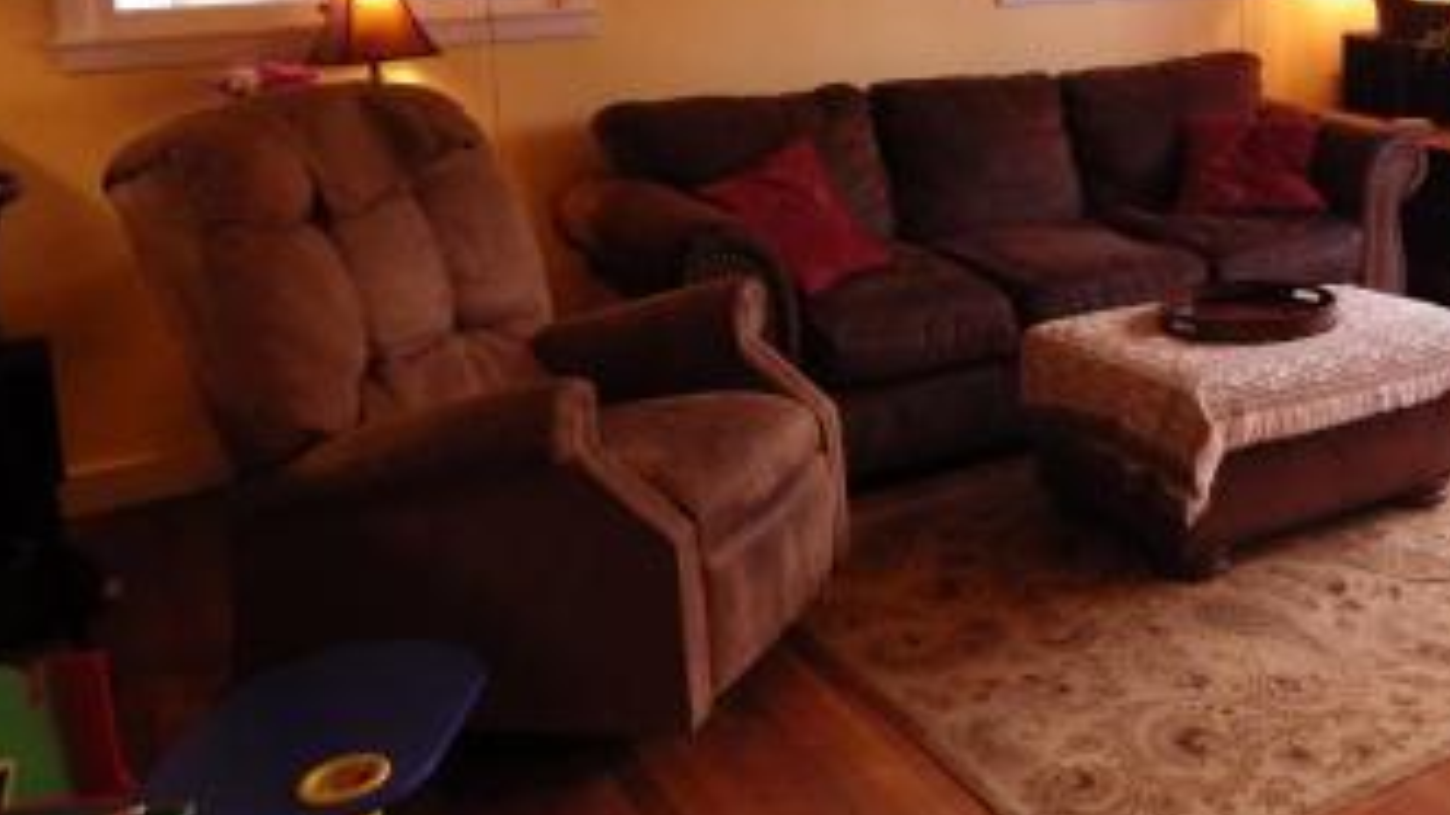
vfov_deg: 27.6
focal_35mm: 42
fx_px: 1614
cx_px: 1244
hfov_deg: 44.9
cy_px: 123
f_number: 3.1
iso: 640
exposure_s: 1/45
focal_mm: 4
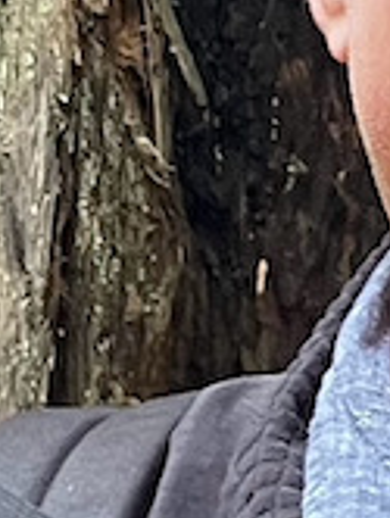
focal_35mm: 100
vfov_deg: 19.2
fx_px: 1498
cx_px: 615
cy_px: 47
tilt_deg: +5.4
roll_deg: +1.6
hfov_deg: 13.8
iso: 250
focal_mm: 5.1
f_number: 1.6
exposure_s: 1/60
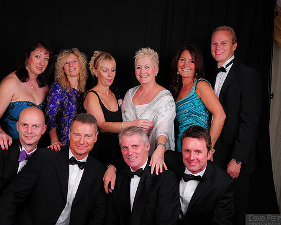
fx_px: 341
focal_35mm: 41
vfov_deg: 36.5
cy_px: 112
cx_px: 117
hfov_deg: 44.6
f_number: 8
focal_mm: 24
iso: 200
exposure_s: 1/125
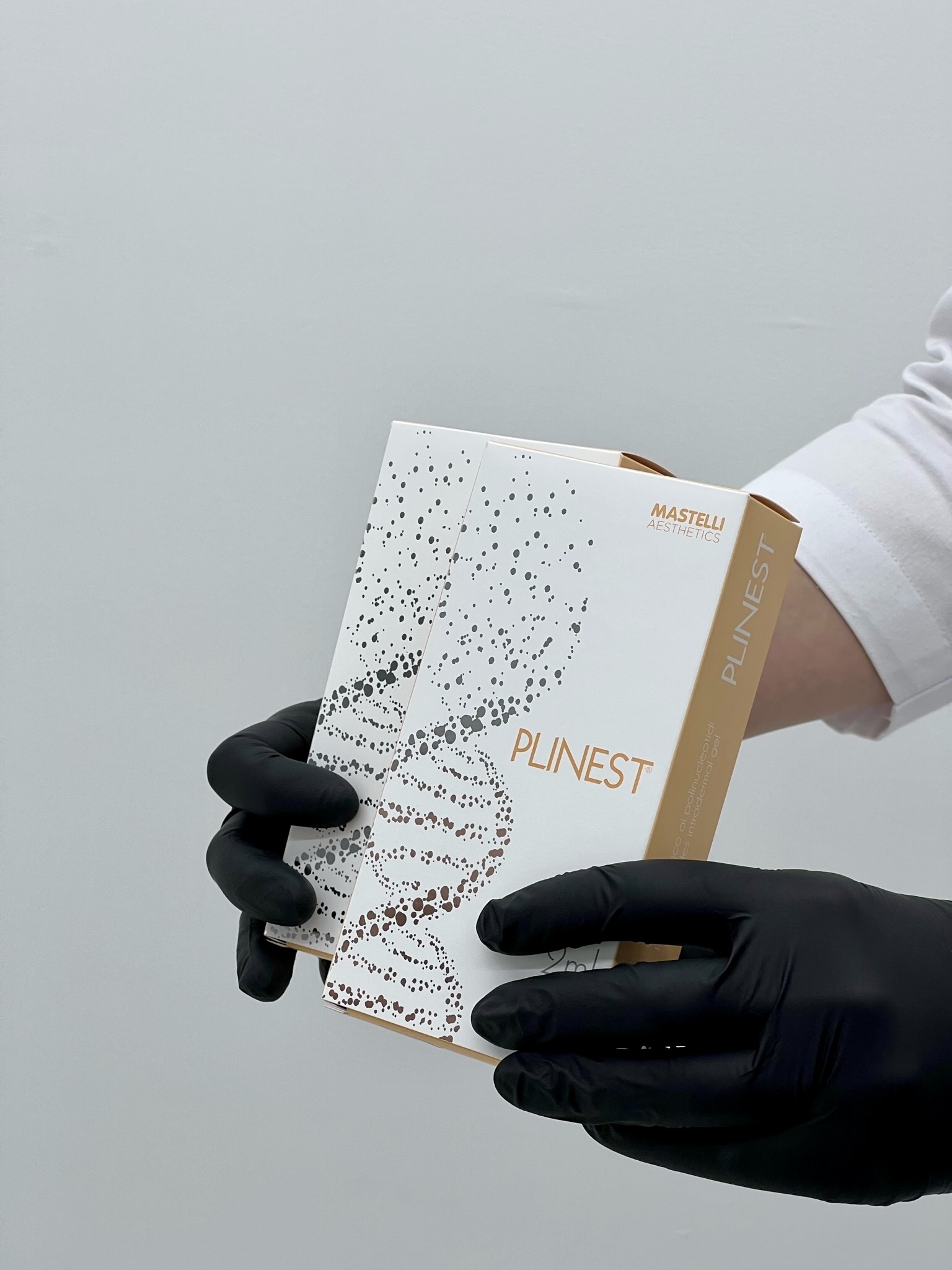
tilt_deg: -13.1
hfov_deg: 19.1
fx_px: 2824
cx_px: 476
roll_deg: -1.6
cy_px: 635
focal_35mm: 77
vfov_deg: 25.3
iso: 40
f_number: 2.8
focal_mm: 9
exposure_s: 1/100
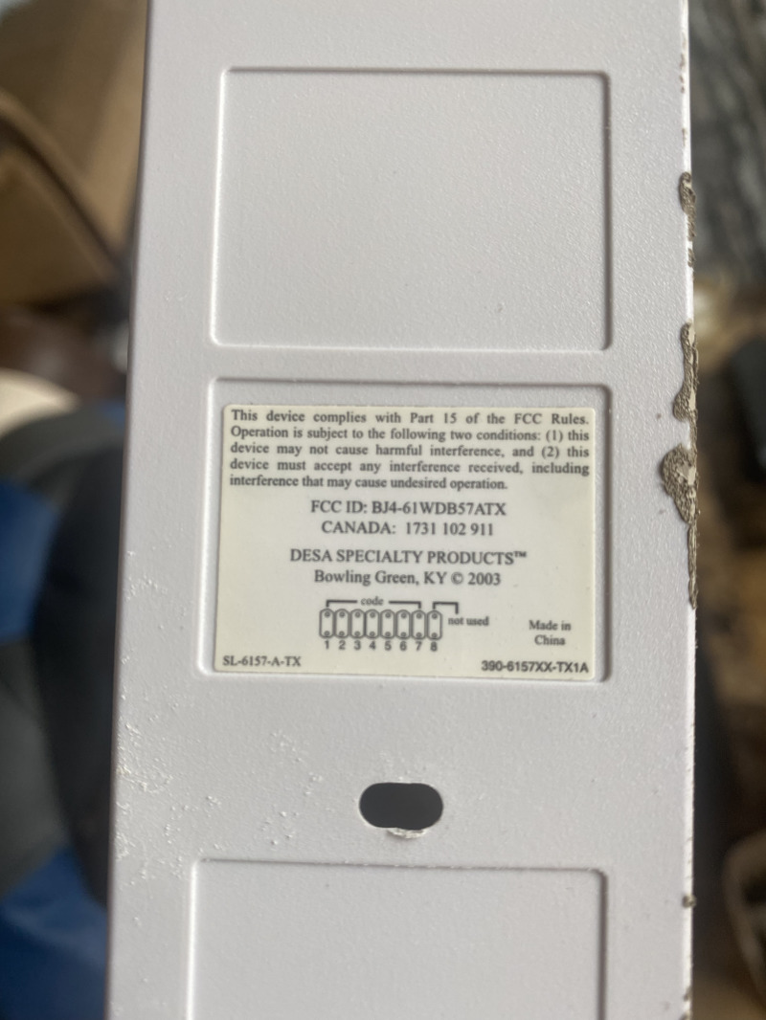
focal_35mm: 26
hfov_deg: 53.1
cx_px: 383
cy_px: 510
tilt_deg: -53.9
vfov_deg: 67.3
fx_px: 767
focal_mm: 4.25
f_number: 1.8
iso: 50
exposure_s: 1/121
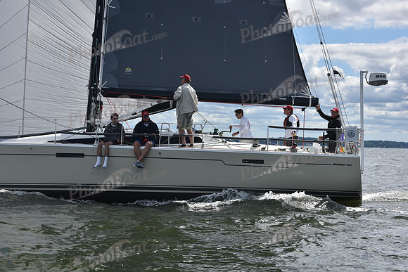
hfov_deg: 23.6
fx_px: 975
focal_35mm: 86
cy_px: 136
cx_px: 204
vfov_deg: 15.9
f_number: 10
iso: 250
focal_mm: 86
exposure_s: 1/800
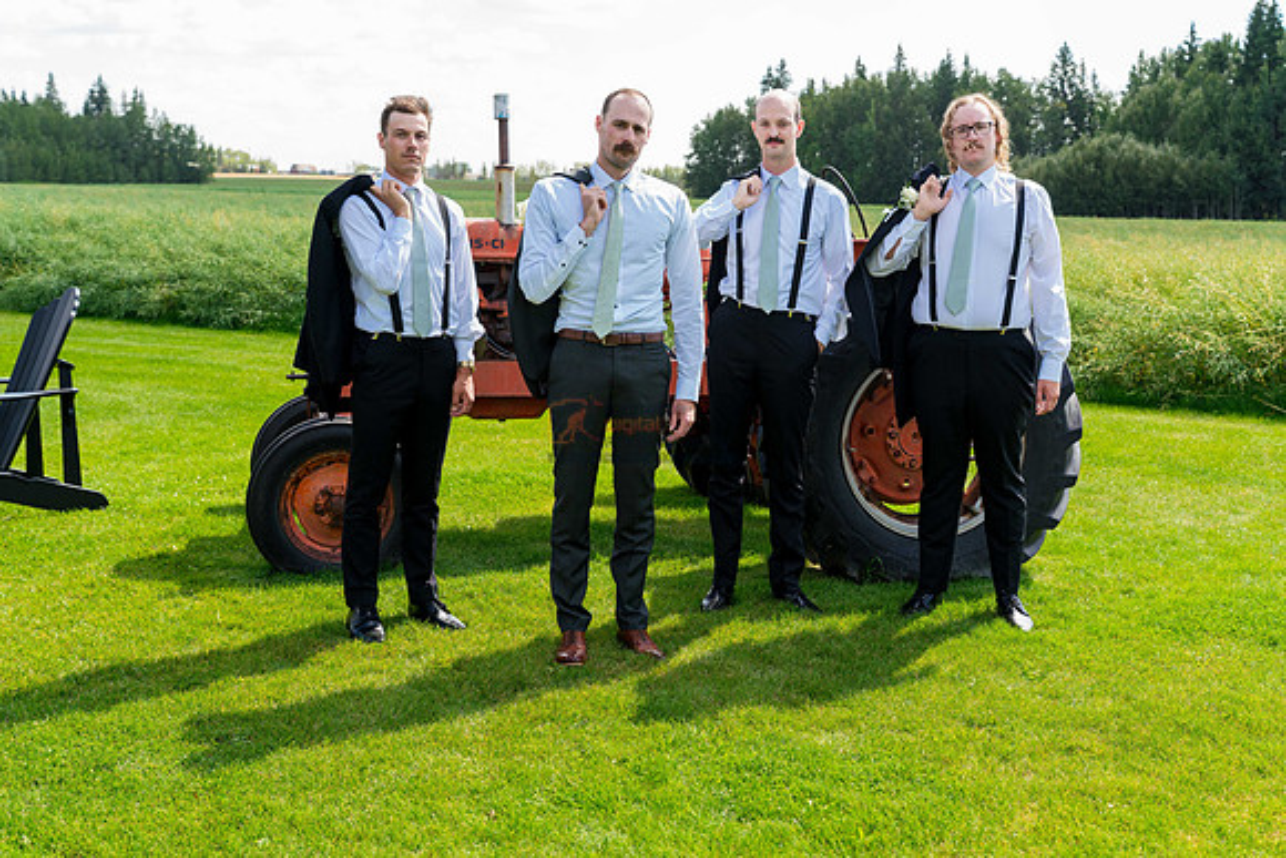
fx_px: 1644
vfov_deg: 29.3
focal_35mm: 46
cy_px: 429
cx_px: 643
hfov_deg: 42.7
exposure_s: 1/400
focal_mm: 46
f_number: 5
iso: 400
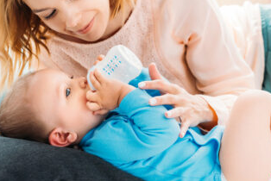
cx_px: 164
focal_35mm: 207
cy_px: 74
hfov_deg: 9.9
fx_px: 1560
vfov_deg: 6.6
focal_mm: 130
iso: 640
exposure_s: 1/320
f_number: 4.5
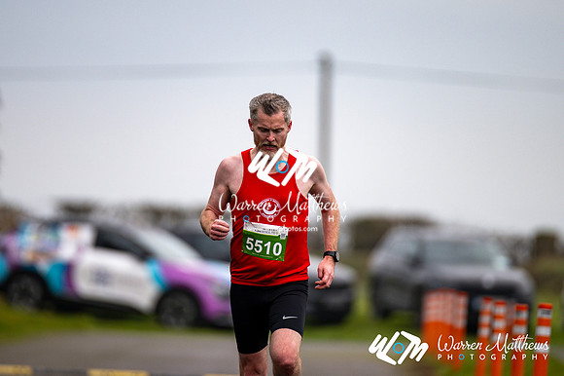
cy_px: 188
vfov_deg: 3.1
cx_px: 282
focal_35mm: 450
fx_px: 7046
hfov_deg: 4.6
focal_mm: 300
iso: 220
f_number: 2.8
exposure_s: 1/1600
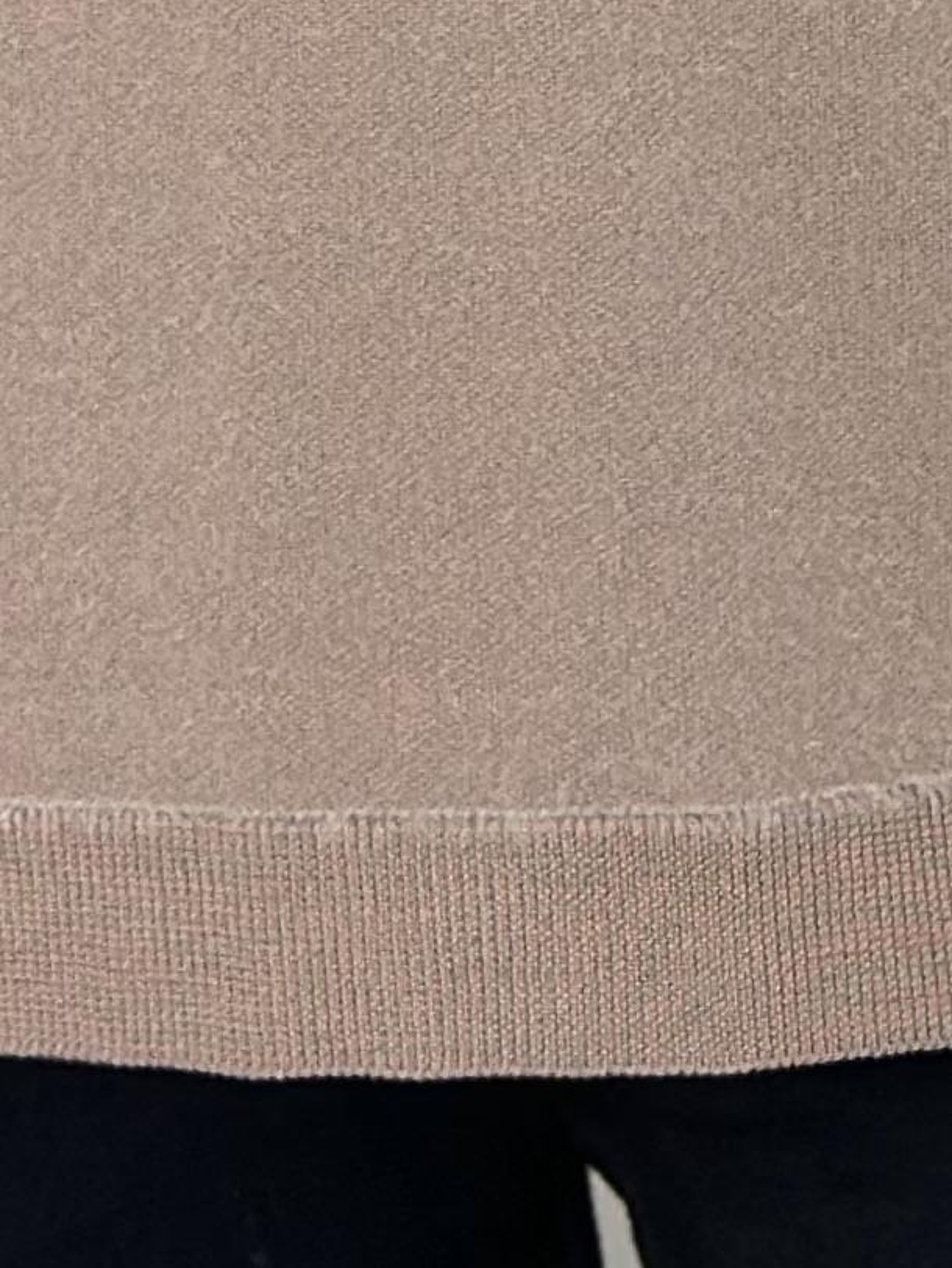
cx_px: 487
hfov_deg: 6.2
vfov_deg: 7.9
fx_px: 8725
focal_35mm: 238
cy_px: -1469
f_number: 1.78
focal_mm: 6.86
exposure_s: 1/50
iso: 125
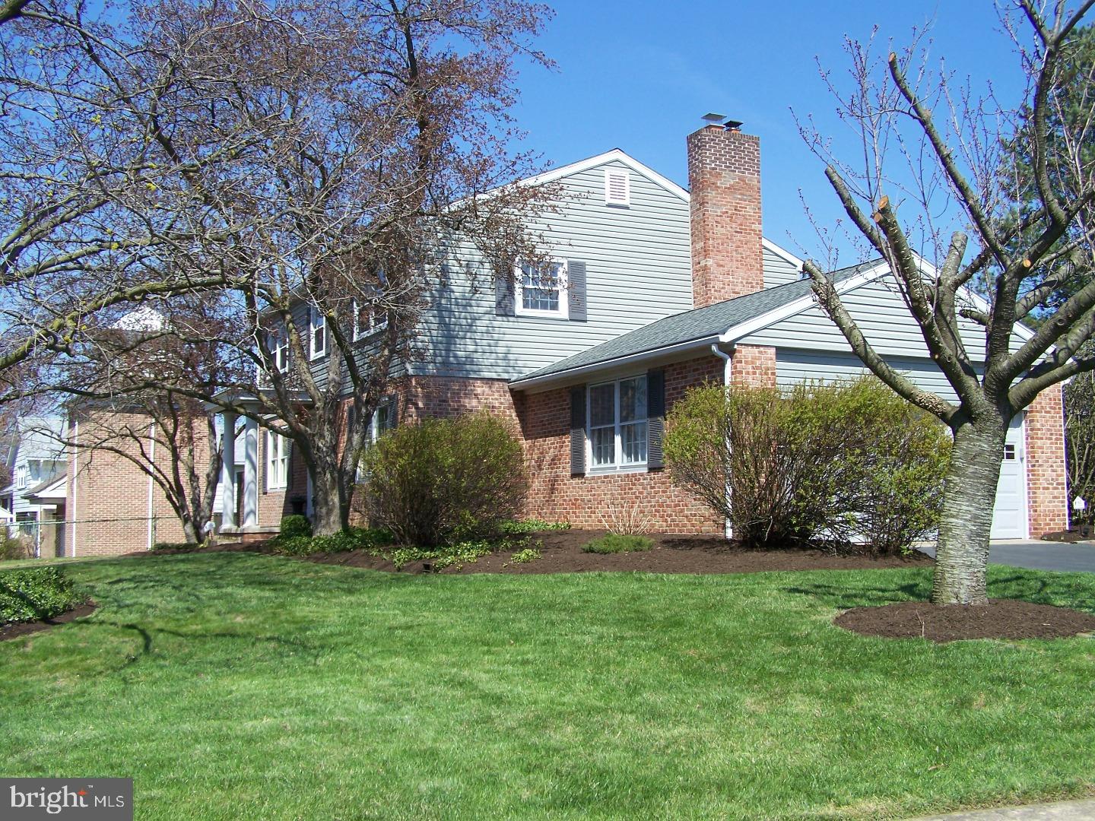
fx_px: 1202
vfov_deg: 37.7
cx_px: 548
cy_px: 410
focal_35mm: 38
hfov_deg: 49.0
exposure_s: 1/320
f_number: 4
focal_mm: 6.3
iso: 64
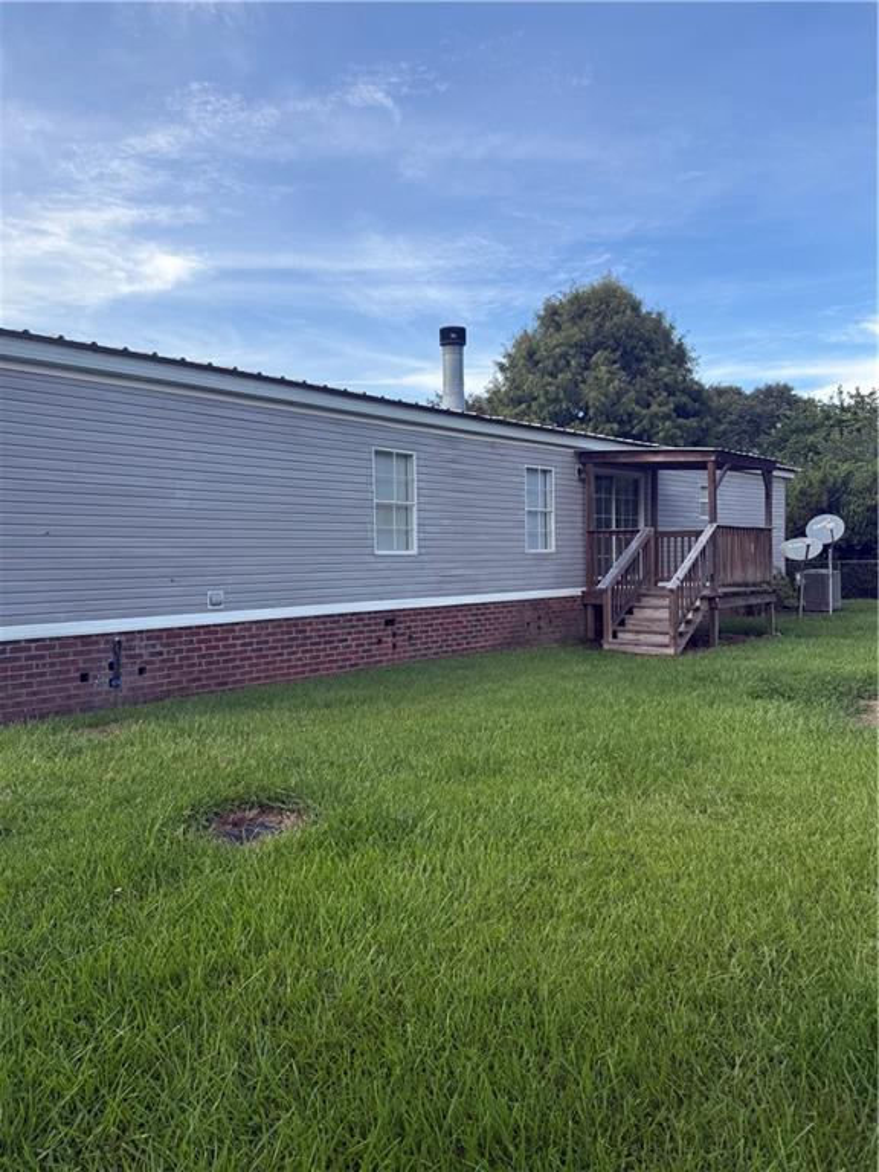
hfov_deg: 56.8
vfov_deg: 71.6
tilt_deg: -2.0
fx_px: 813
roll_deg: +2.5
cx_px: 440
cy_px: 586
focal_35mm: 24
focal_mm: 6.76
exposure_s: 1/1493
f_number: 1.78
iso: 80
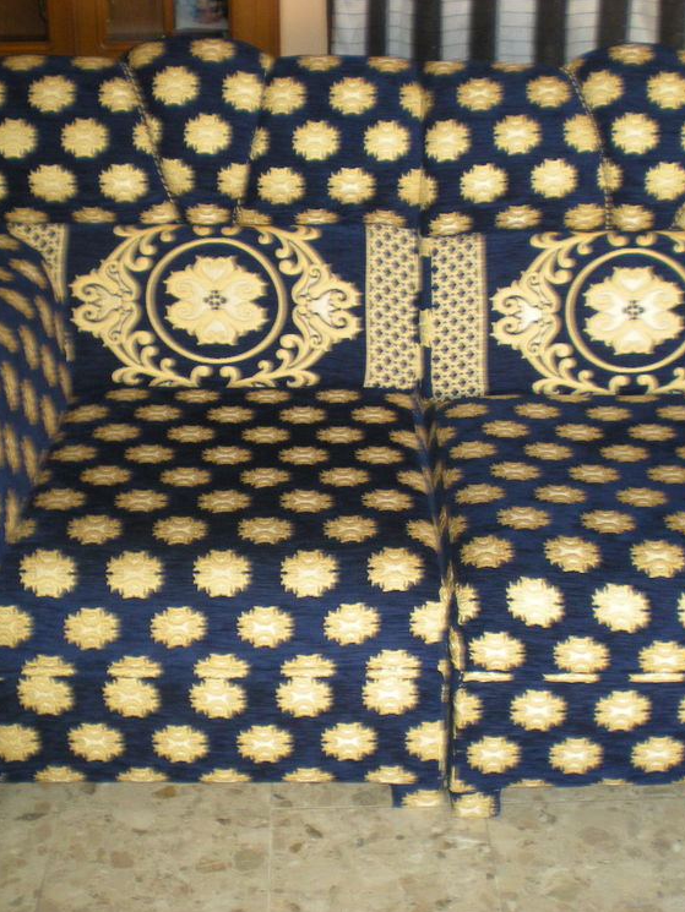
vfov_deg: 37.5
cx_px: 393
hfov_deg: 28.5
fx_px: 1345
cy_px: 457
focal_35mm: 51
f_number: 3.1
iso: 169
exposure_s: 1/30
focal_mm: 6.3
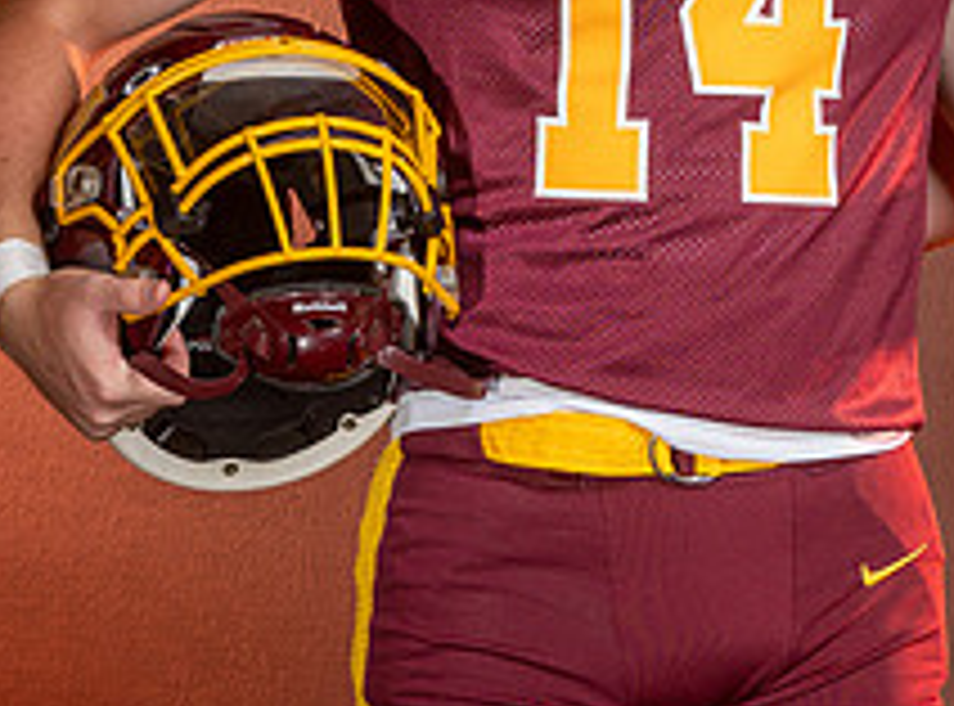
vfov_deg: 3.9
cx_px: 958
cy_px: -206
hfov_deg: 5.3
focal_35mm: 375
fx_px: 10288
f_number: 6.3
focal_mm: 81
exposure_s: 1/200
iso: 80
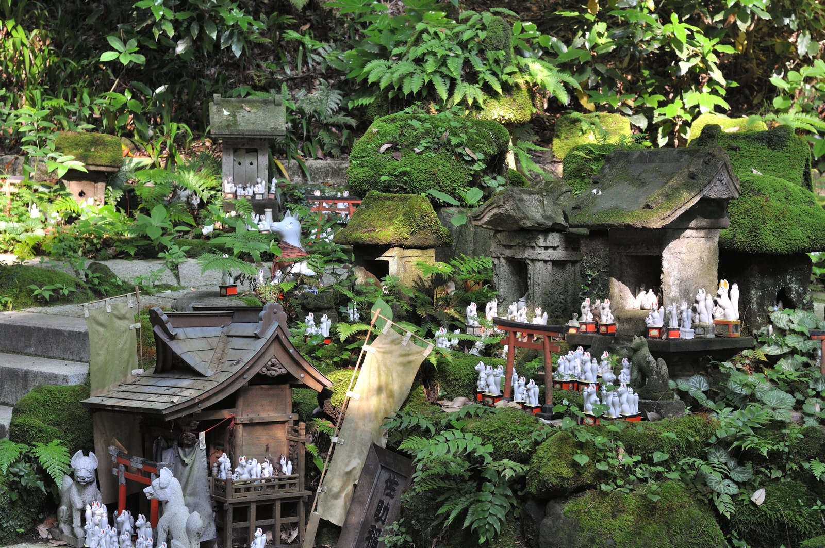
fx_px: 1717
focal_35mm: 75
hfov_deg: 27.0
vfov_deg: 18.1
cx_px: 412
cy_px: 274
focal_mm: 50
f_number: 6.3
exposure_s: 1/80
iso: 500
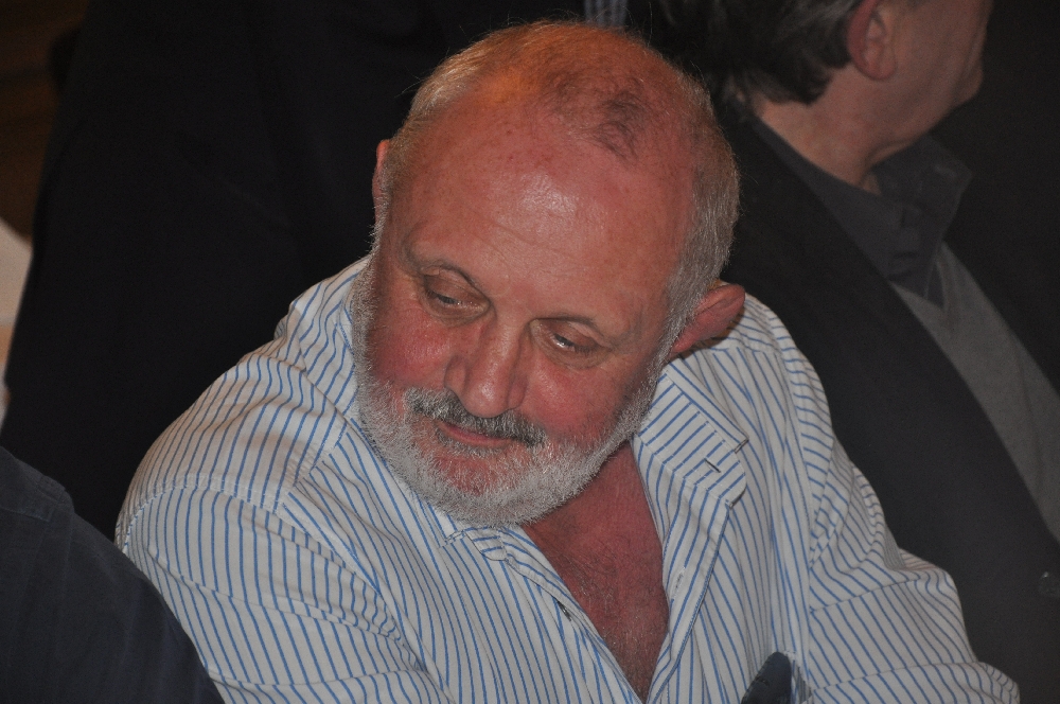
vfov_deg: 8.7
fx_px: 4631
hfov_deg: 13.1
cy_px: 352
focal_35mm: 158
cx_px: 530
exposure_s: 1/60
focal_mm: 105
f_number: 5.6
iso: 800
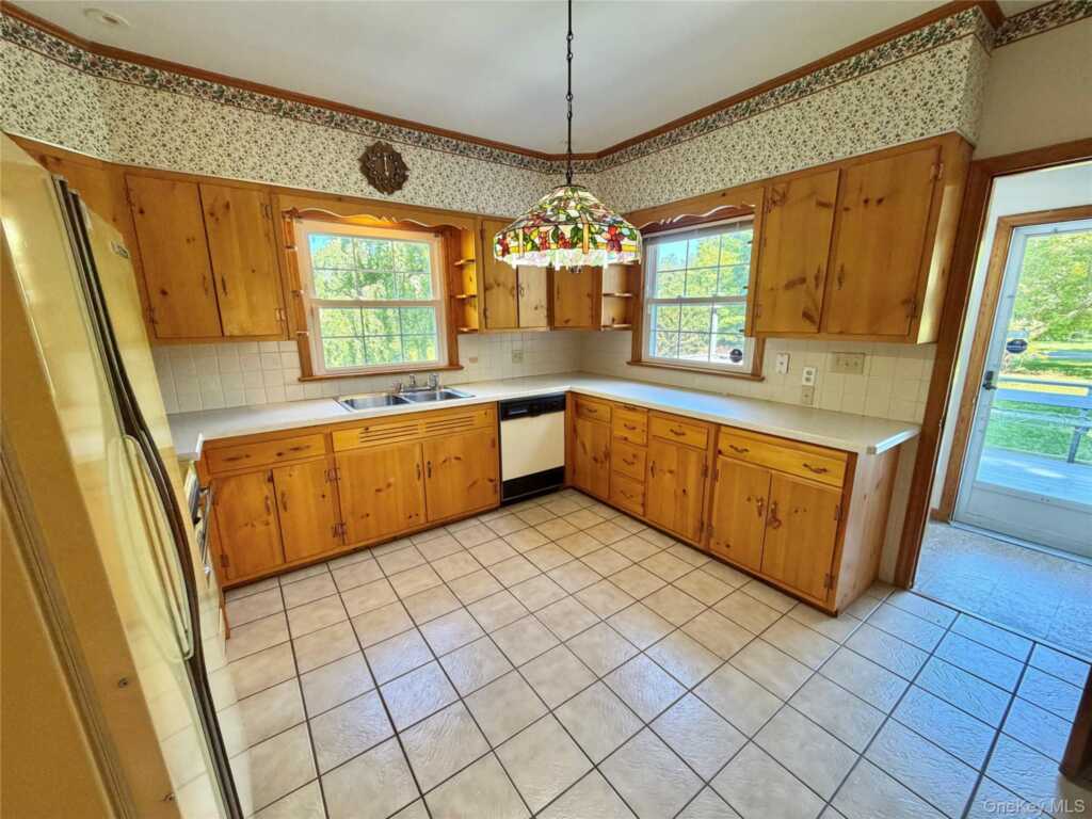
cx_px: 546
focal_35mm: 14
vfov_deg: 85.7
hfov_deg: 102.1
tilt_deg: -12.4
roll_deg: +0.8
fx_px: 442
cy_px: 410
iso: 200
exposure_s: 1/60
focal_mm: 2.22
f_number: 2.2
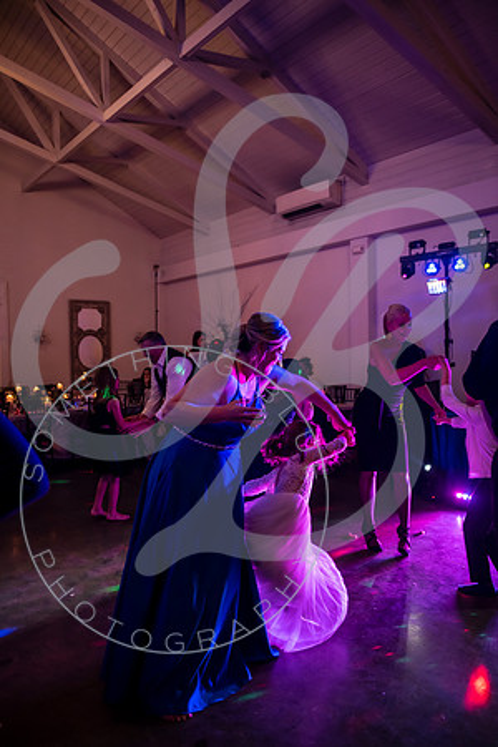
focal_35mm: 28
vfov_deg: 65.5
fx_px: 581
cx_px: 249
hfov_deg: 46.4
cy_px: 374
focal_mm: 28
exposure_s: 1/125
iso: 1600
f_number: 2.8
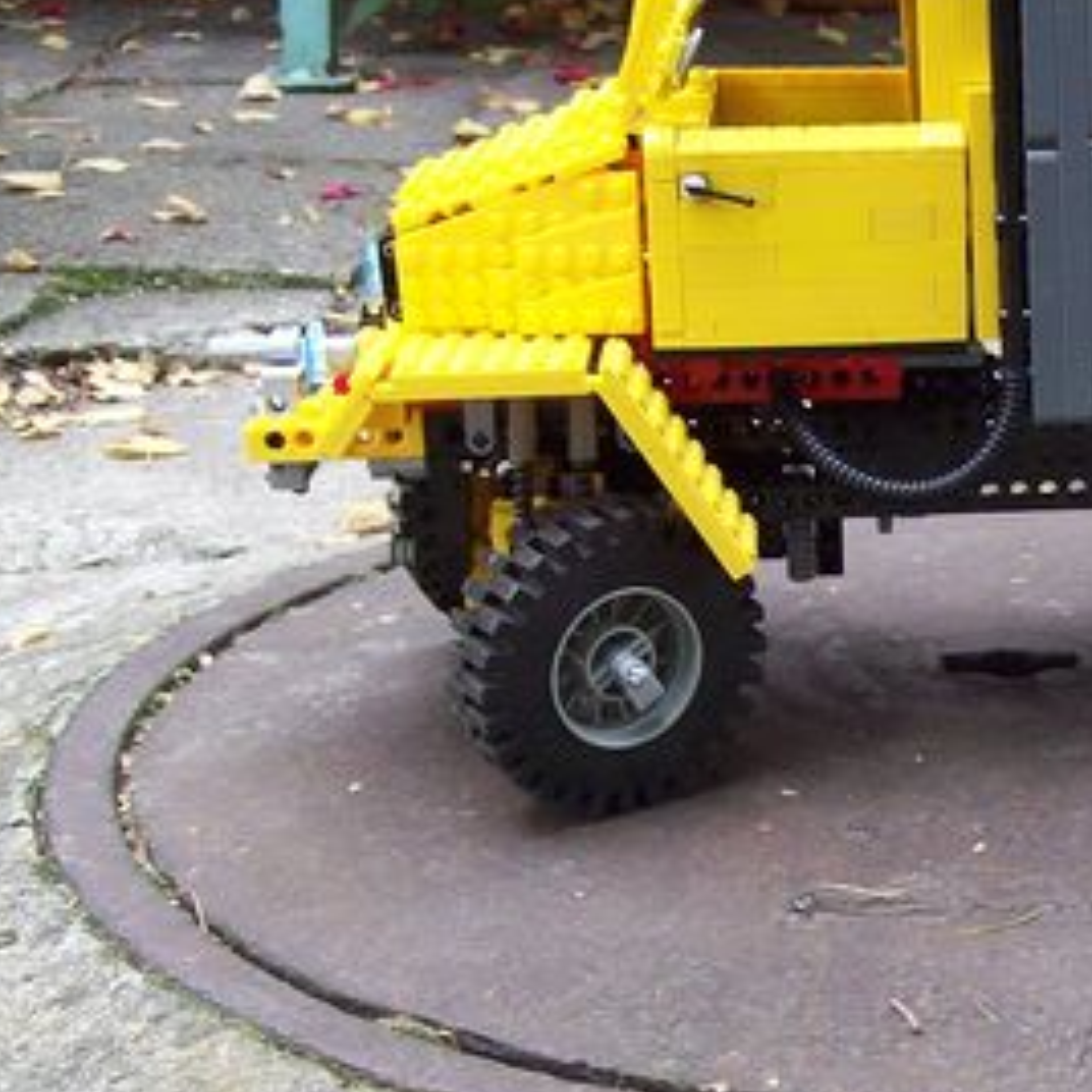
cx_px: 978
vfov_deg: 22.7
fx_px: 2712
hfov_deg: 22.2
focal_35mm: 76
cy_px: 729
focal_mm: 6
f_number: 2.7
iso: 80
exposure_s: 1/66.6
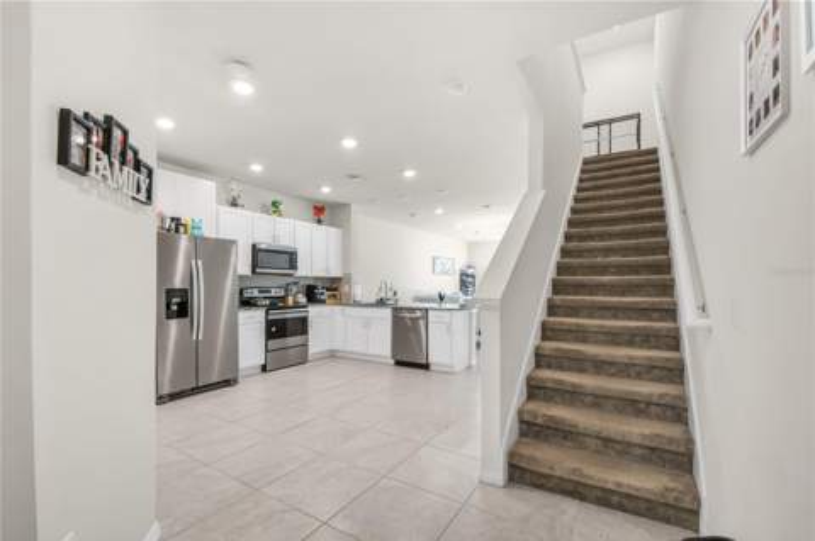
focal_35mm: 15
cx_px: 408
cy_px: 270
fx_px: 339
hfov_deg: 100.4
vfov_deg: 77.2
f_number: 7.1
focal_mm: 10
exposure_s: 1/3
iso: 100
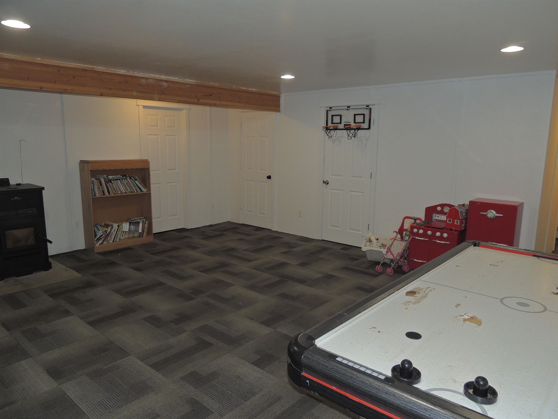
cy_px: 210
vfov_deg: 56.8
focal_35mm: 24
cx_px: 279
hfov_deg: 71.6
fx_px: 387
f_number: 3
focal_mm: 4.3
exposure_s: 1/30
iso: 200
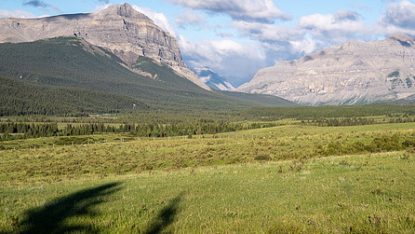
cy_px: 124
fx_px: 935
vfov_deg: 14.2
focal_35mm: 85
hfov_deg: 24.9
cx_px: 260
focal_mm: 30
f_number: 8
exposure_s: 1/250
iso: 200
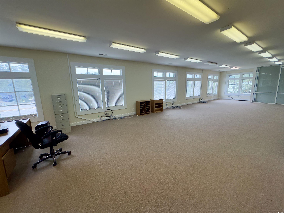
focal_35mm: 14
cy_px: 106
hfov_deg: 102.1
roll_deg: +1.7
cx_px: 142
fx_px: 115
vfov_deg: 85.7
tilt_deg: -9.8
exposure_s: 1/120
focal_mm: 2.22
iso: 64
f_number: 2.2
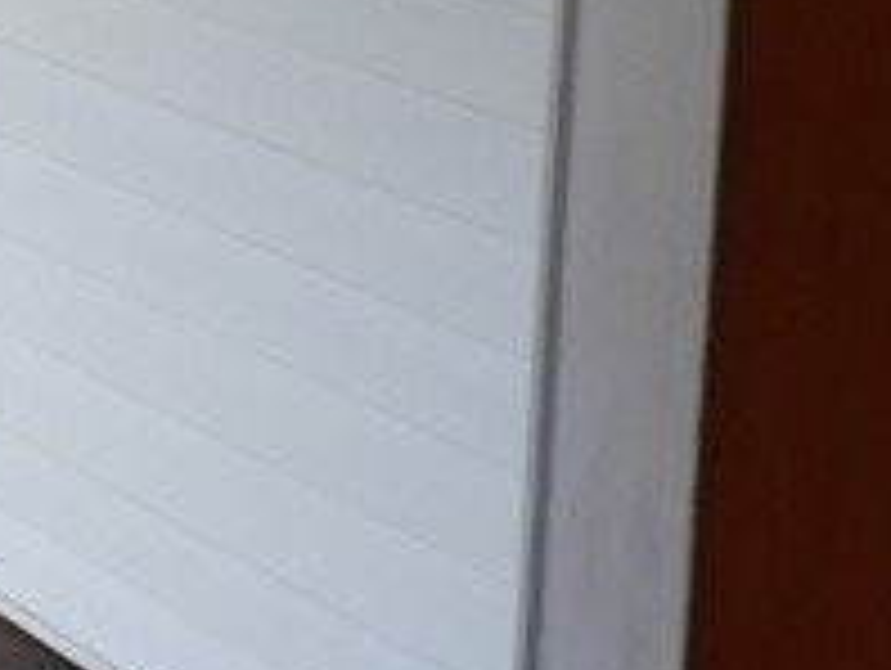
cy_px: -526
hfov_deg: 12.8
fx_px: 3196
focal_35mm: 124
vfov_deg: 11.2
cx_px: -1148
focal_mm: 4.3
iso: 400
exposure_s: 1/13
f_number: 3.3
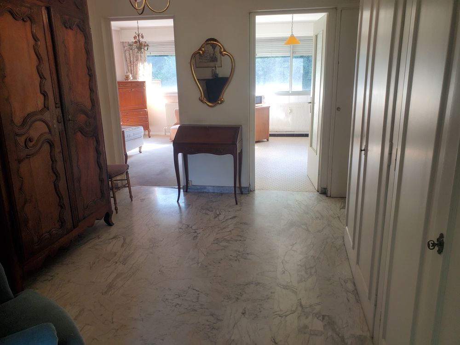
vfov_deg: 53.1
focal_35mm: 26
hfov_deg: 67.3
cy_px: 172
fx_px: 346
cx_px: 230
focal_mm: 4.3
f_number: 2.4
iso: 100
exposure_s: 1/100
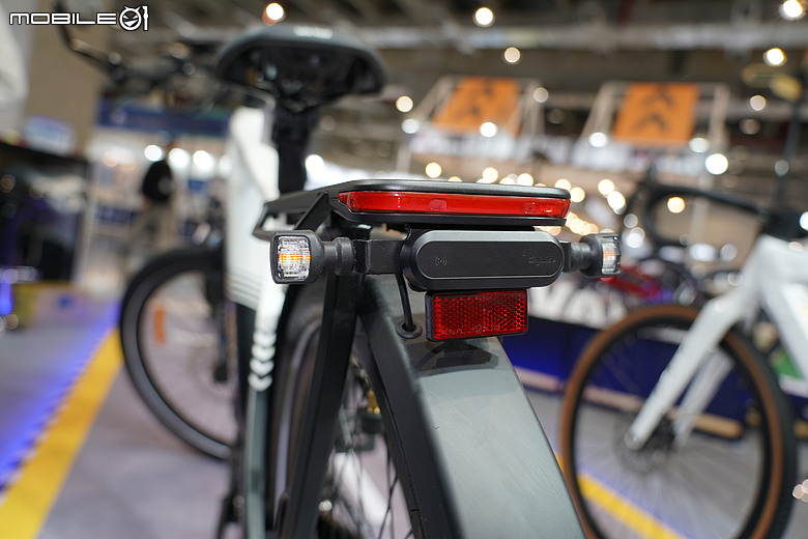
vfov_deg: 49.6
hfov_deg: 69.4
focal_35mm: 26
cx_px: 404
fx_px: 584
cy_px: 270
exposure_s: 1/60
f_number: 4
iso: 400
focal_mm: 26
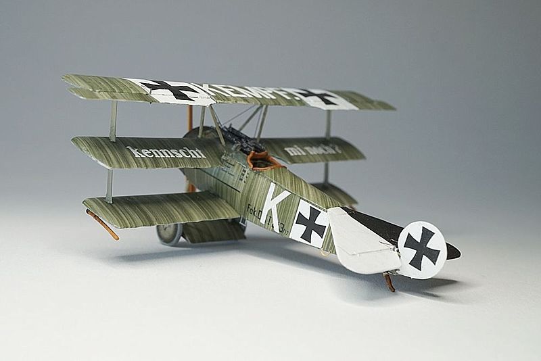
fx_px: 676
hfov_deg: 43.6
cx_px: 270
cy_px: 180
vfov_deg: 29.9
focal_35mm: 45
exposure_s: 1/50
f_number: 16
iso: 500
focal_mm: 30
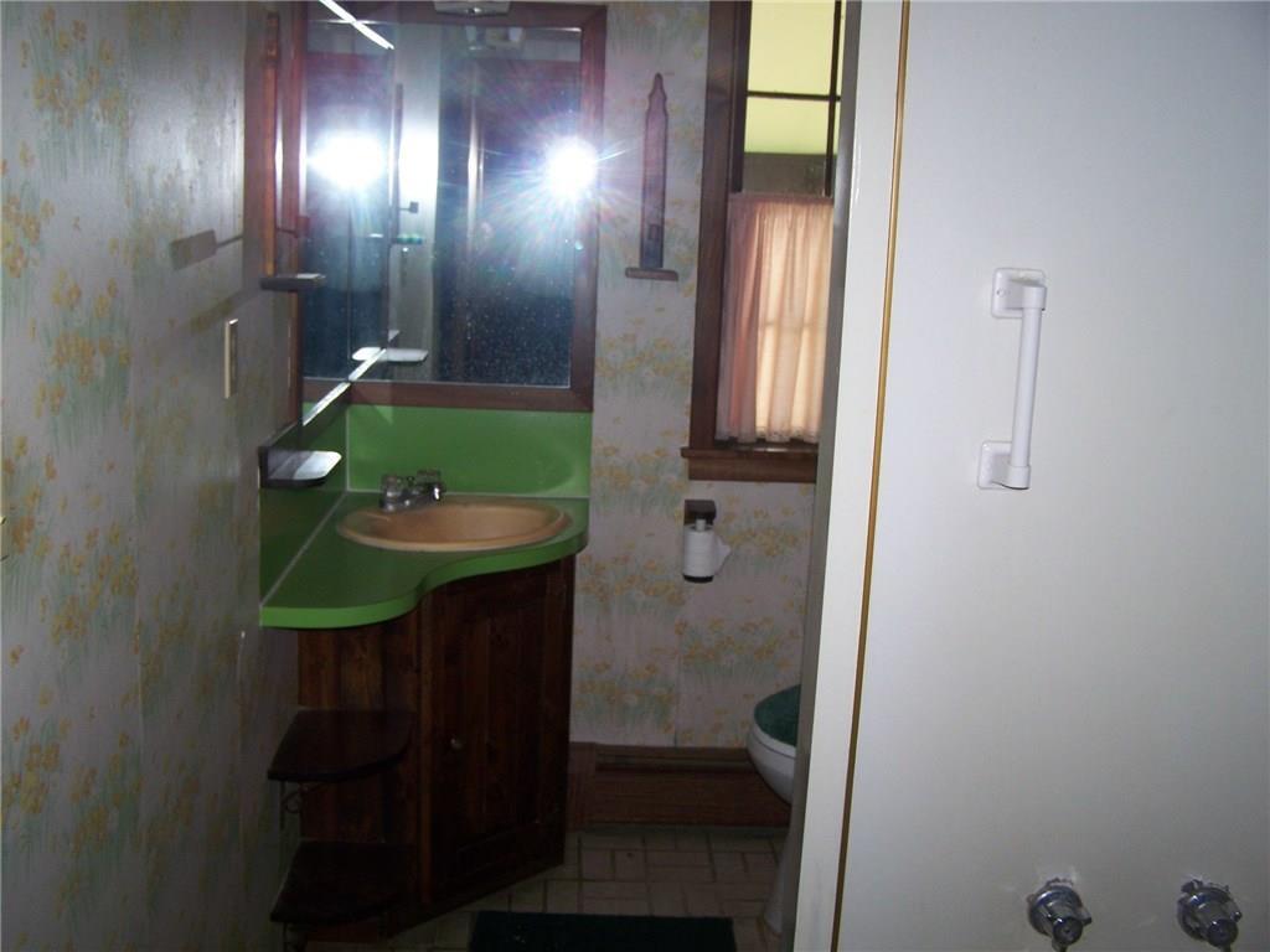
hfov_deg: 49.0
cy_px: 476
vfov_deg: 37.7
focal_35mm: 38
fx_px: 1394
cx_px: 635
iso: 80
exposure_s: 1/60
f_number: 2.8
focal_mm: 6.3
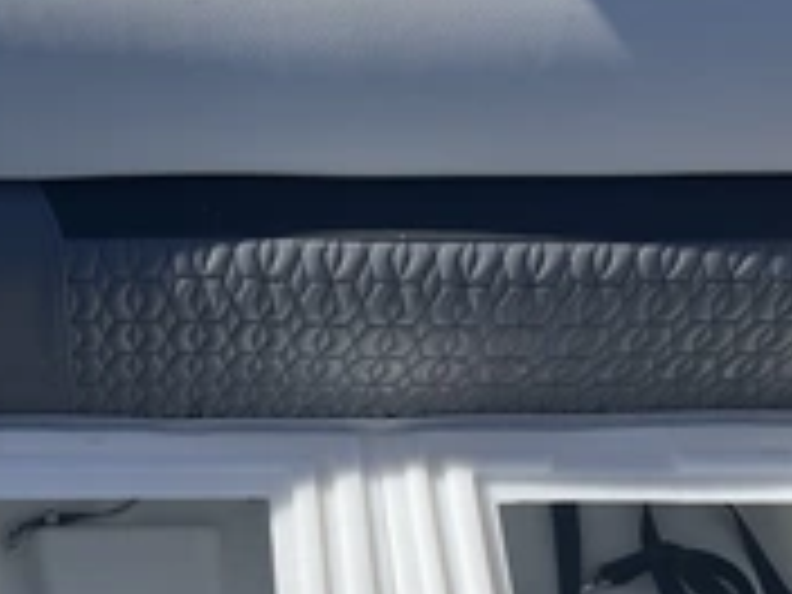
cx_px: 112
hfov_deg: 28.5
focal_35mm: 66
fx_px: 1510
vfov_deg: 21.9
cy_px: 500
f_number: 1.8
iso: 25
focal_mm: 3
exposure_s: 1/1984
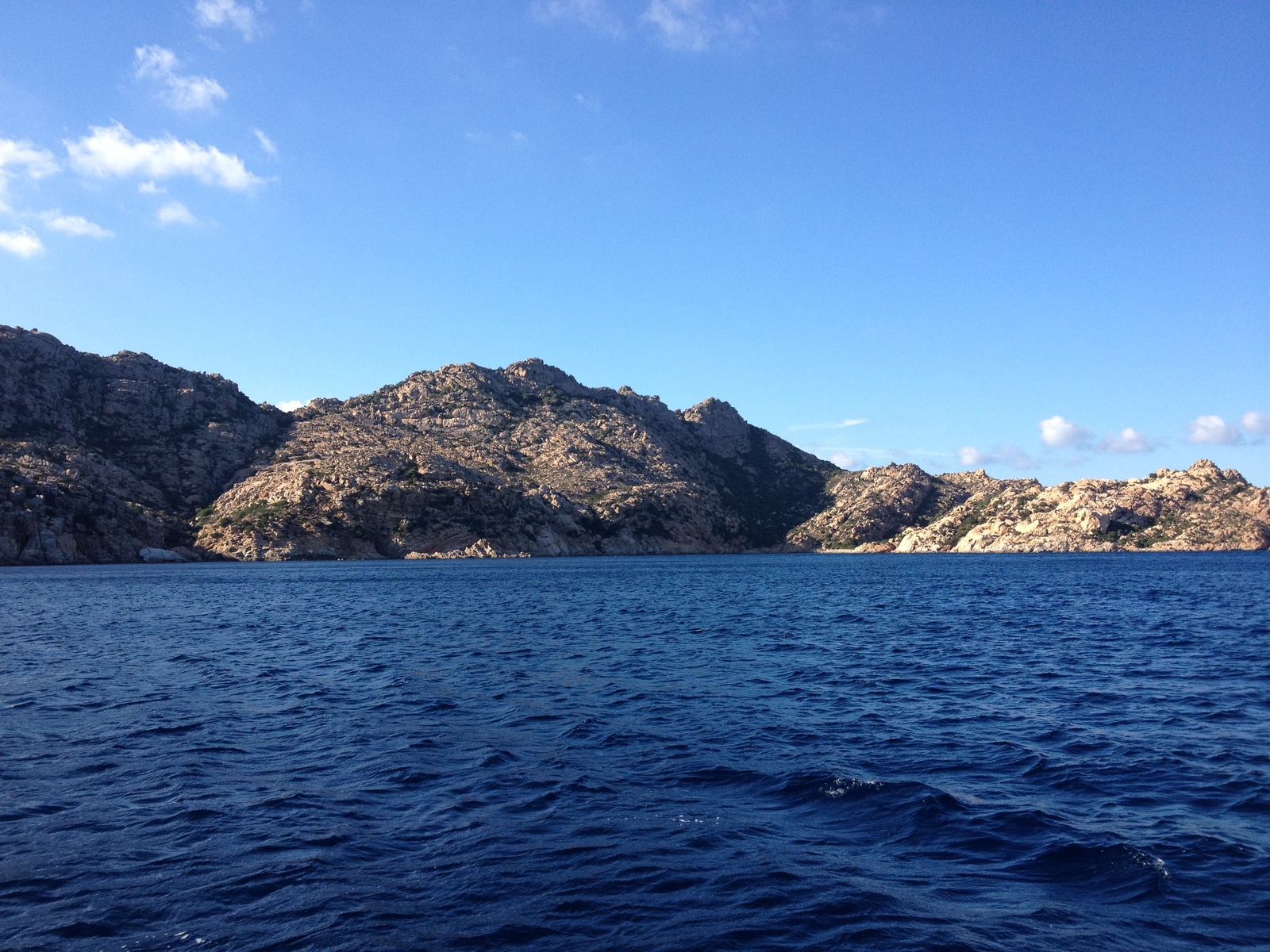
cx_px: 635
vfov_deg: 40.7
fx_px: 1284
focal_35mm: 35
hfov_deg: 52.6
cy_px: 476
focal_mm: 4.28
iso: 64
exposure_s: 1/1042
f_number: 2.4
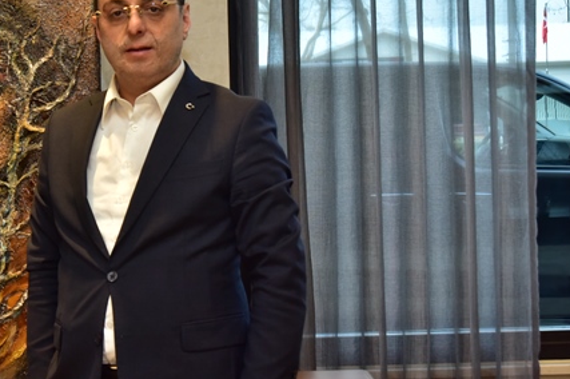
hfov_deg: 24.8
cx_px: 139
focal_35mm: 81
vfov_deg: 16.8
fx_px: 1281
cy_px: 160
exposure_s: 1/100
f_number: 4.5
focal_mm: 45
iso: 1250
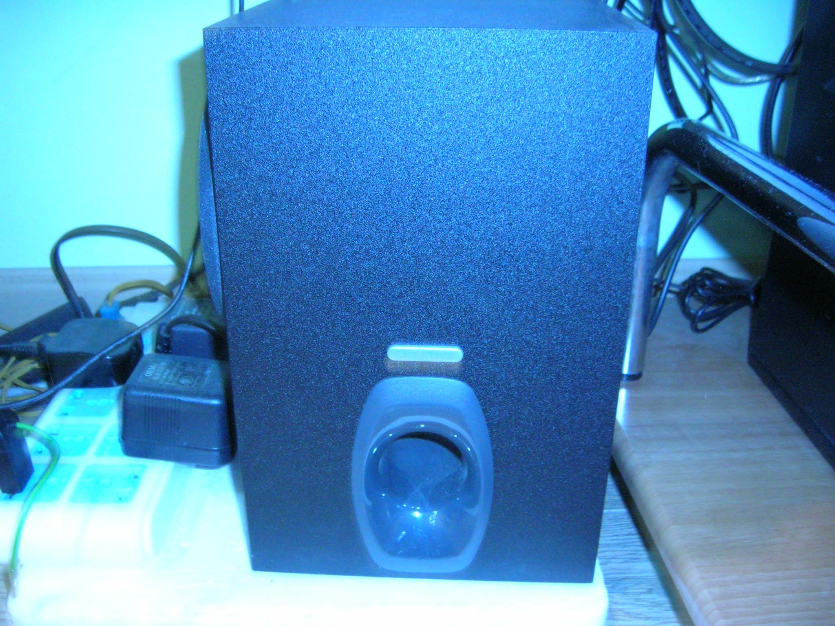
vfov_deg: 40.7
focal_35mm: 35
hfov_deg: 52.6
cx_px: 418
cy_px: 313
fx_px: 844
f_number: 2.8
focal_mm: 5.4
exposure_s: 2
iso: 200
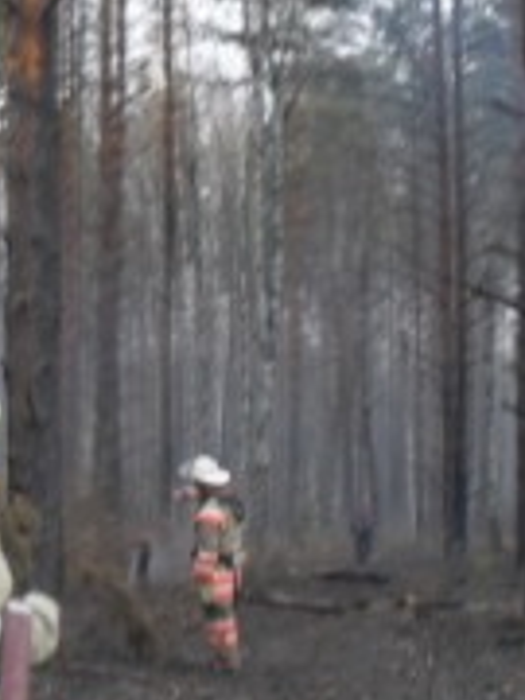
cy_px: 521
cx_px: 4
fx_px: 1759
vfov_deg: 22.3
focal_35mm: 87
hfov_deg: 16.6
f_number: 3.2
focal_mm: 6.3
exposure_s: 1/45
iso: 120
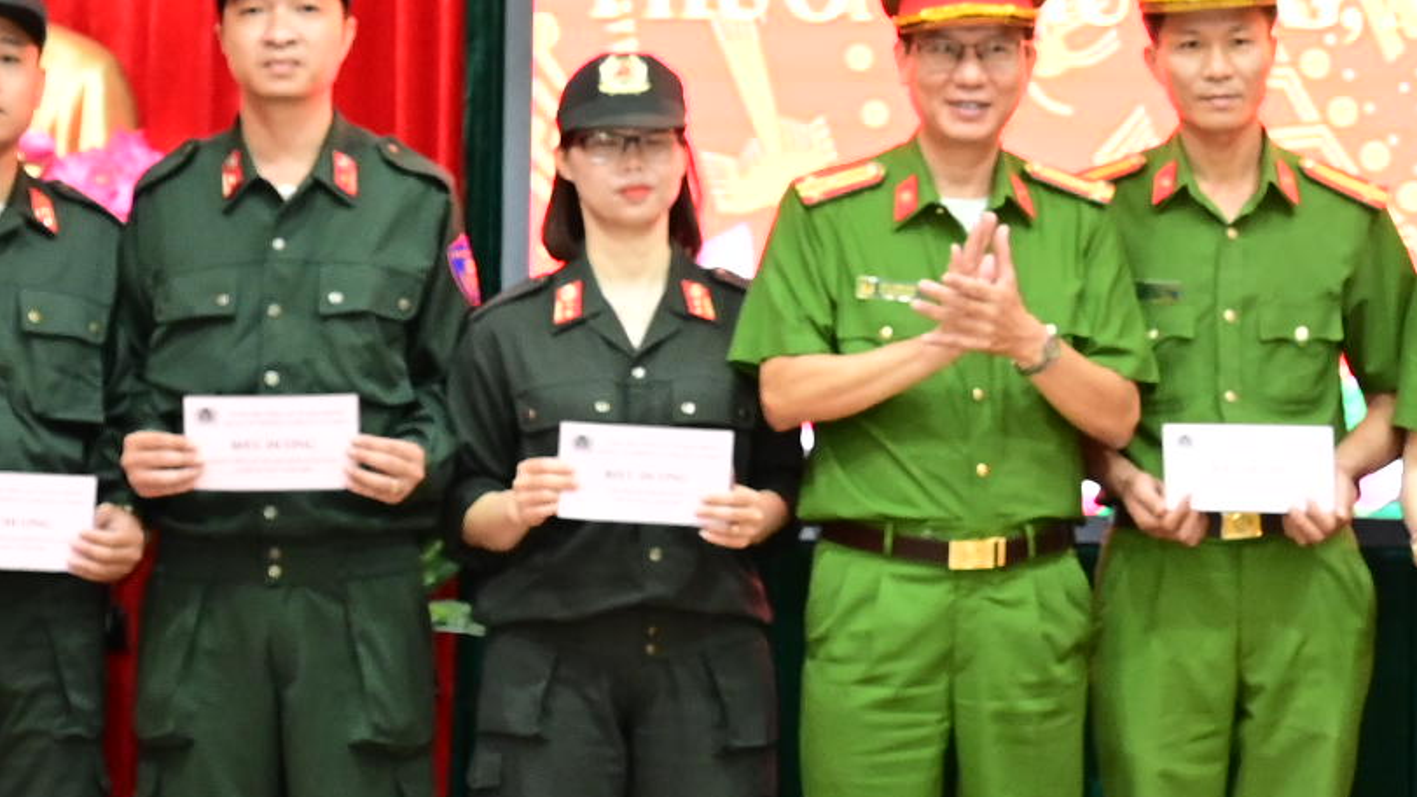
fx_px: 6161
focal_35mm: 164
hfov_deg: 13.1
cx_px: 963
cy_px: 12
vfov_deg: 7.4
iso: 2500
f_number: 4
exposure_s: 1/100
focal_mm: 42
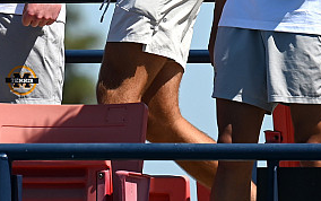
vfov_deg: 1.2
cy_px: -70
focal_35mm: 1071
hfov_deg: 2.0
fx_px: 9377
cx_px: -32
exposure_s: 1/1000
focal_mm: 350
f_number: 5.3
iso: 140
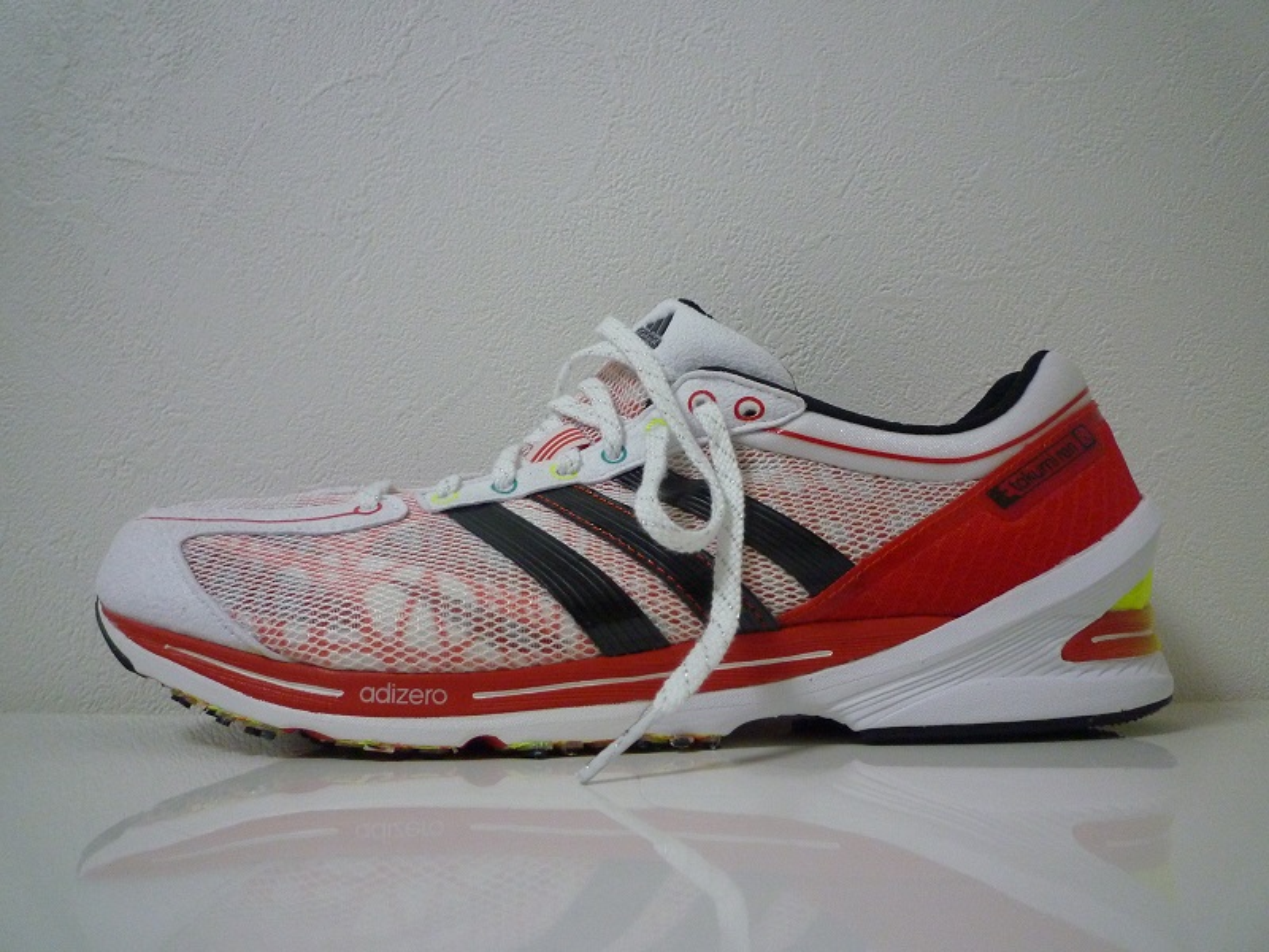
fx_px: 916
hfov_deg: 69.4
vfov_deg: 54.9
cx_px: 634
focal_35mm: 25
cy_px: 476
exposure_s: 1/20
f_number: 2.8
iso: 400
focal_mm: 4.4
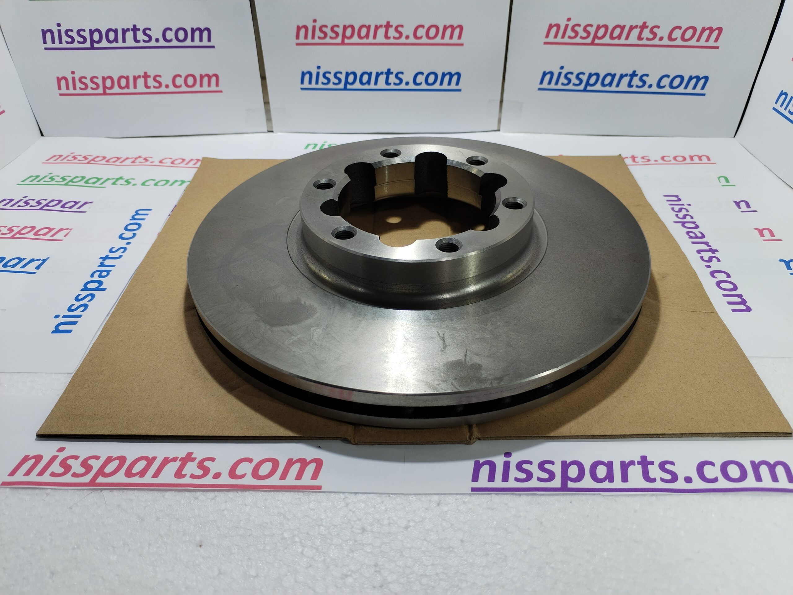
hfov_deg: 61.7
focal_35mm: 29
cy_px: 298
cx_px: 396
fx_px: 664
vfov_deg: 48.2
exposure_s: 1/117
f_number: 1.8
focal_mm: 4.75
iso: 100
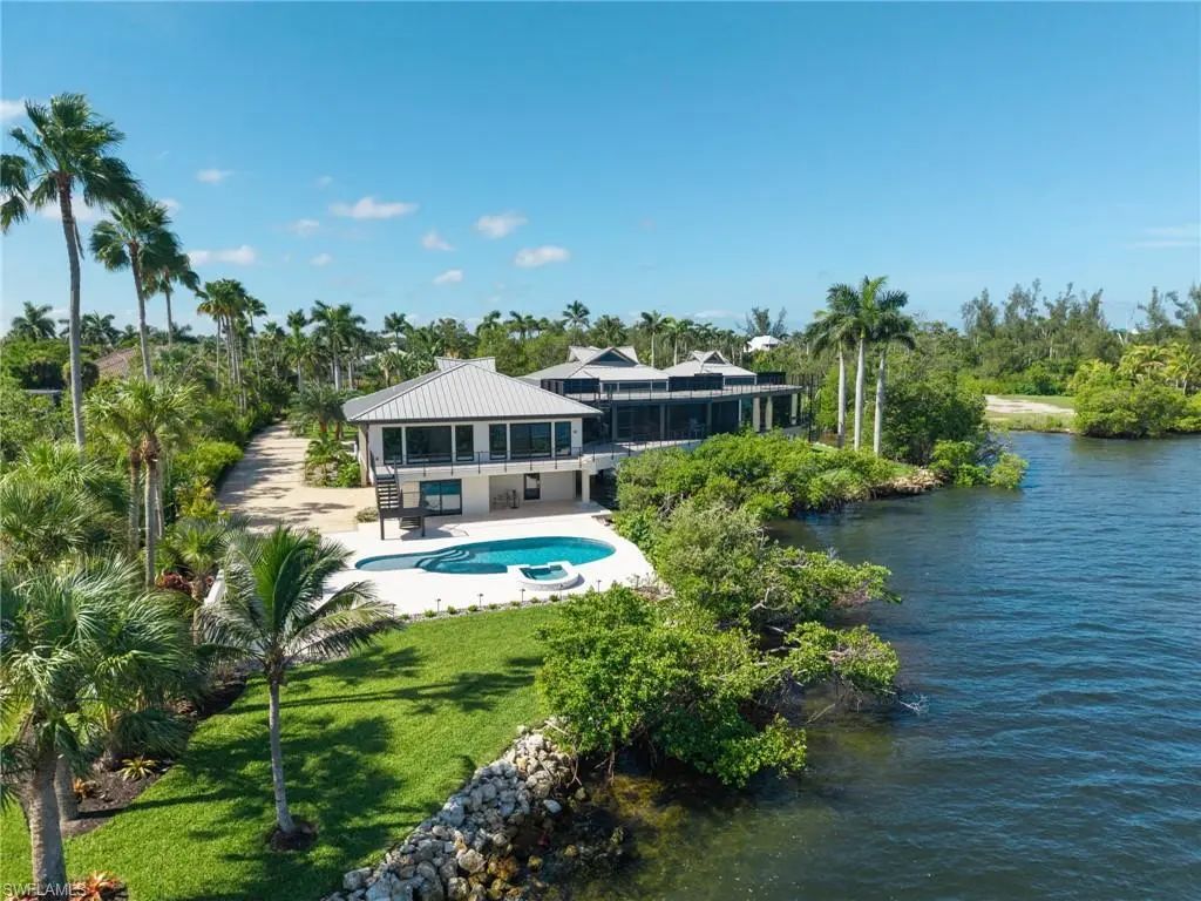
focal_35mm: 24
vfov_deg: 56.8
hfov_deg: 71.6
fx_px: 833
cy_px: 450
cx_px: 600
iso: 100
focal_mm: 8.67
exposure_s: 1/400
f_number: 1.8
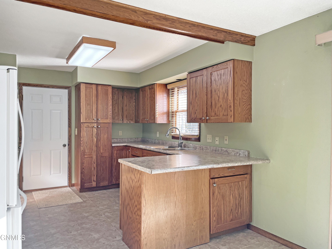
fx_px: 249
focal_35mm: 26
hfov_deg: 67.3
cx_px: 166
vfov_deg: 53.1
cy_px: 124
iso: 80
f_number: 1.6
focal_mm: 4.2
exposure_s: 1/120
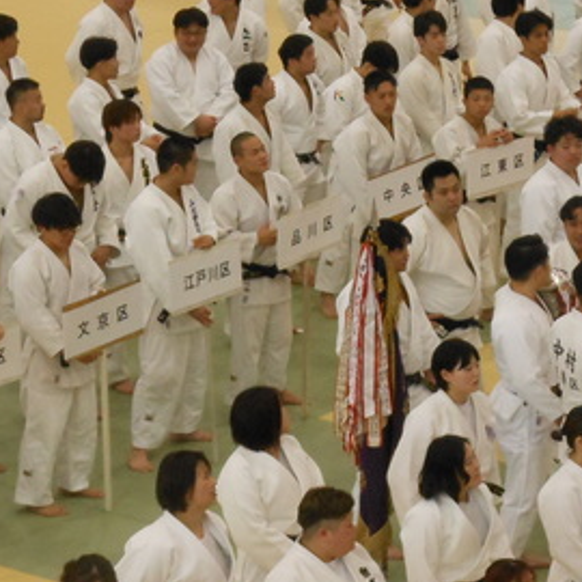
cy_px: 278
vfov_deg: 10.1
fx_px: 3291
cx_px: 306
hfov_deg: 10.1
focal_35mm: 173
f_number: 4.3
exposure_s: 1/60
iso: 320
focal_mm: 11.7
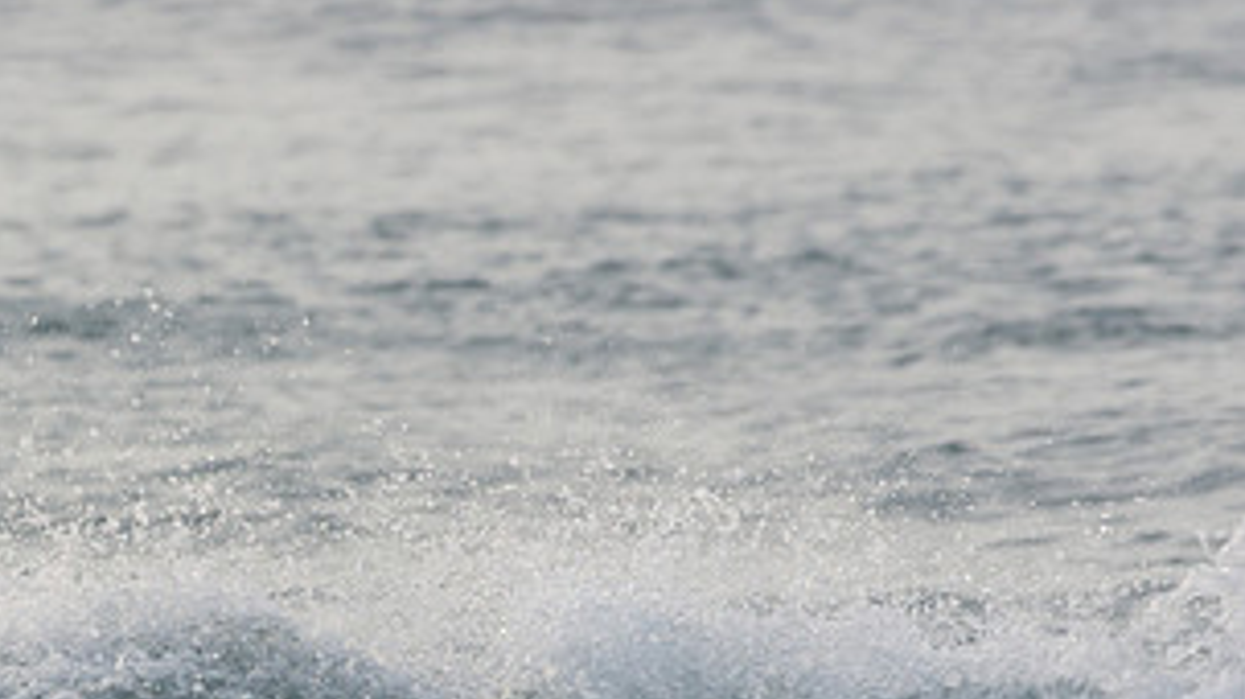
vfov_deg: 1.2
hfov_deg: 2.1
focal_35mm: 1053
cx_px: 58
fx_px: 34741
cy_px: 779
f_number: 6.3
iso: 100
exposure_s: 1/200
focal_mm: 350
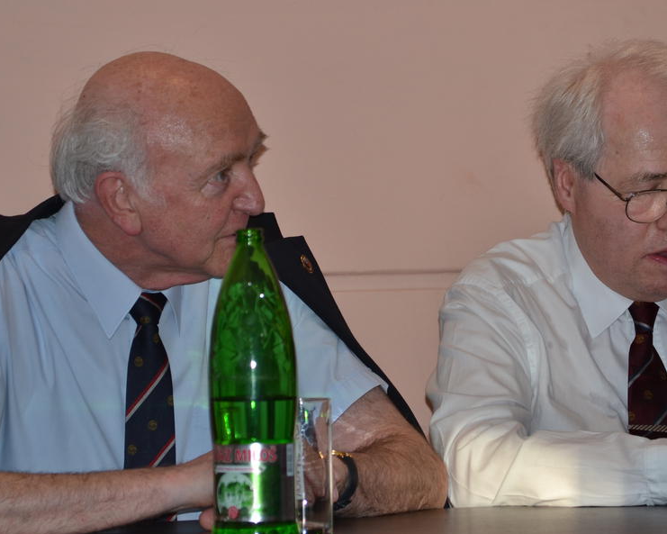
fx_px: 4501
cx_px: 401
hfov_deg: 8.5
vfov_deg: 6.8
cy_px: 266
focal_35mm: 228
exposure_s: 1/60
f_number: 5.6
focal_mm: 100
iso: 200
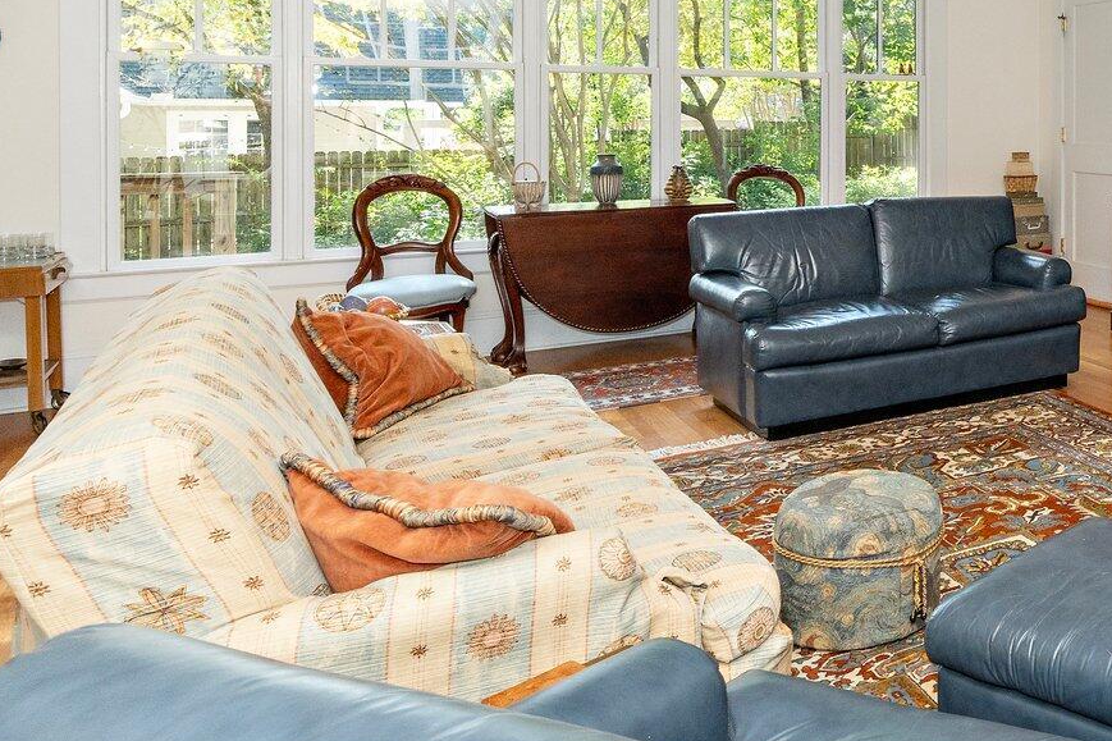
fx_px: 1019
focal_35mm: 33
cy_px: 172
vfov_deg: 38.8
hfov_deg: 44.8
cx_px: 1198
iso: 640
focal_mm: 14
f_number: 11
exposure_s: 1/60
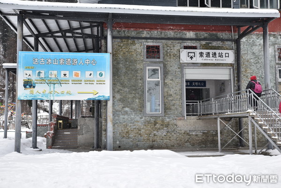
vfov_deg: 33.5
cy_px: 94
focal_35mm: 40
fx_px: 312
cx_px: 140
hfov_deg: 48.4
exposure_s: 1/160
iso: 200
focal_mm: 40
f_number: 8
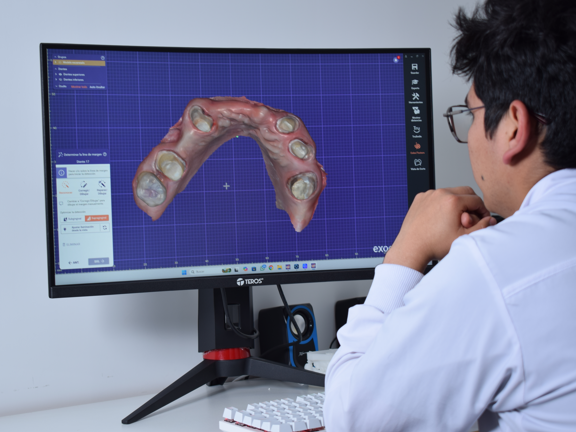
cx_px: 257
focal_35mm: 65
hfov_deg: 29.8
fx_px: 1082
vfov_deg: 22.6
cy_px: 216
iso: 100
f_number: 5
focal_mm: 40
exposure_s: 1/25
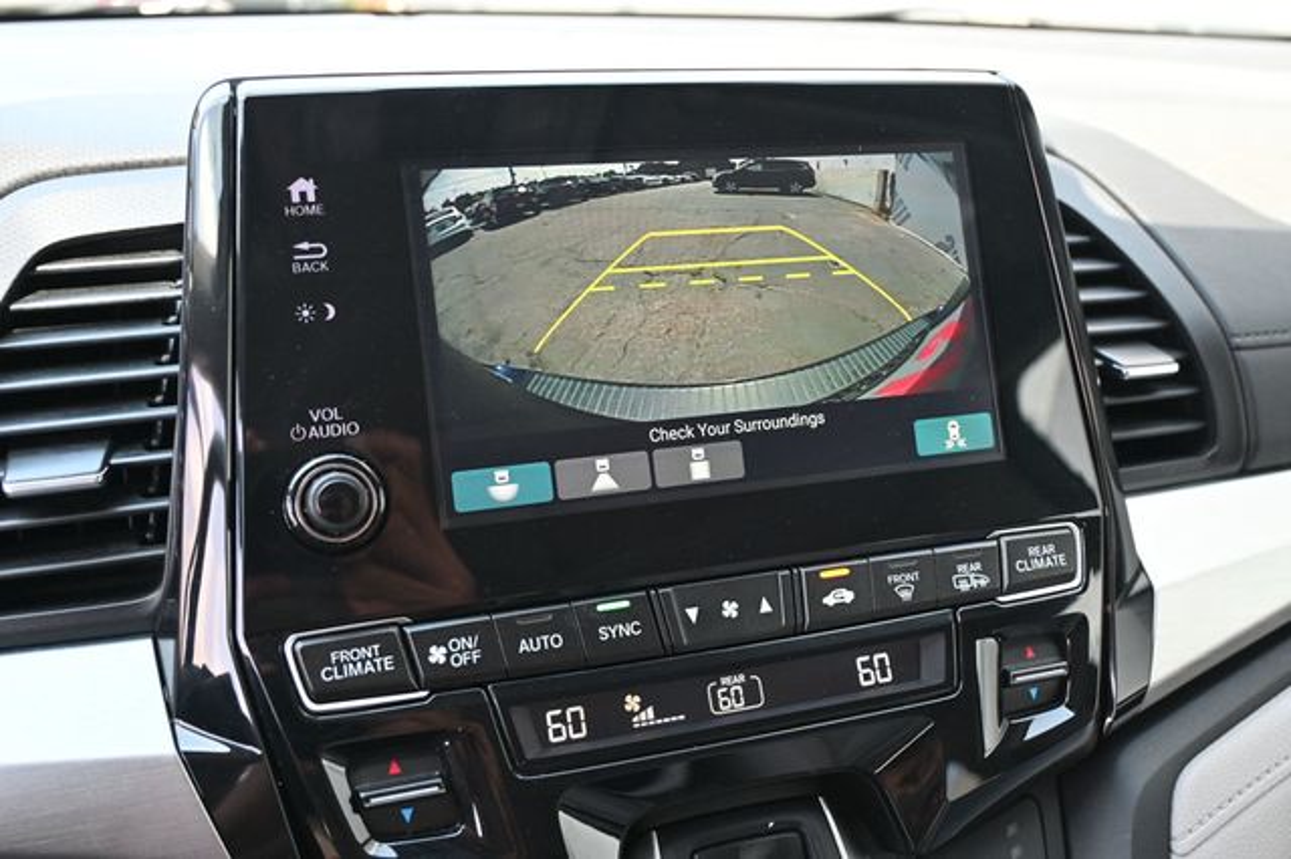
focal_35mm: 33
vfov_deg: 39.9
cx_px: 646
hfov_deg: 57.2
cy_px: 430
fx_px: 1183
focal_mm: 22
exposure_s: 1/125
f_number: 4
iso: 800
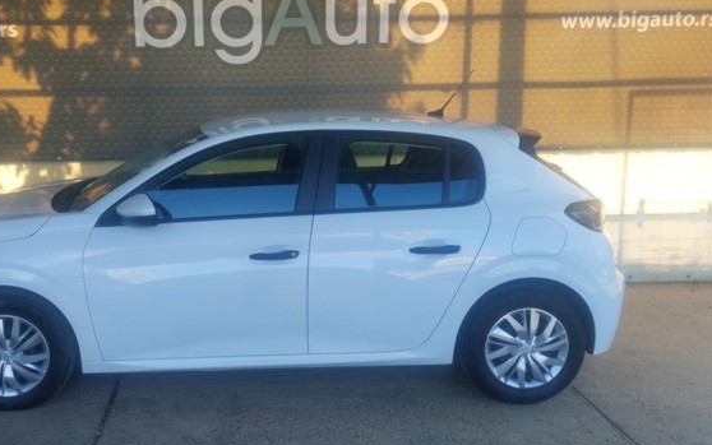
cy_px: 219
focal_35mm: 38
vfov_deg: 33.6
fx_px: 738
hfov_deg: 51.0
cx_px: 268
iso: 40
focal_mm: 5.23
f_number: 1.8
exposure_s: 1/297
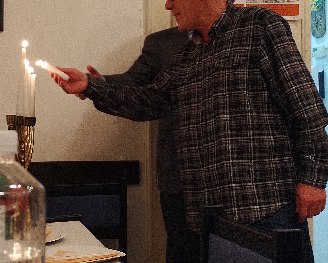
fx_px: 582
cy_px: 107
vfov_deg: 25.4
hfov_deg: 31.2
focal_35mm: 60
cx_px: 109
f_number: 1.8
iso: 578
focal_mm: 4.75
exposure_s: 1/20
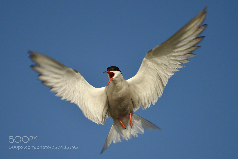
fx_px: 3306
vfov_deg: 2.8
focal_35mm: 500
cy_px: 80
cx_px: 119
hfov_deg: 4.1
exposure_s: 1/1000
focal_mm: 500
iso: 90
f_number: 5.6
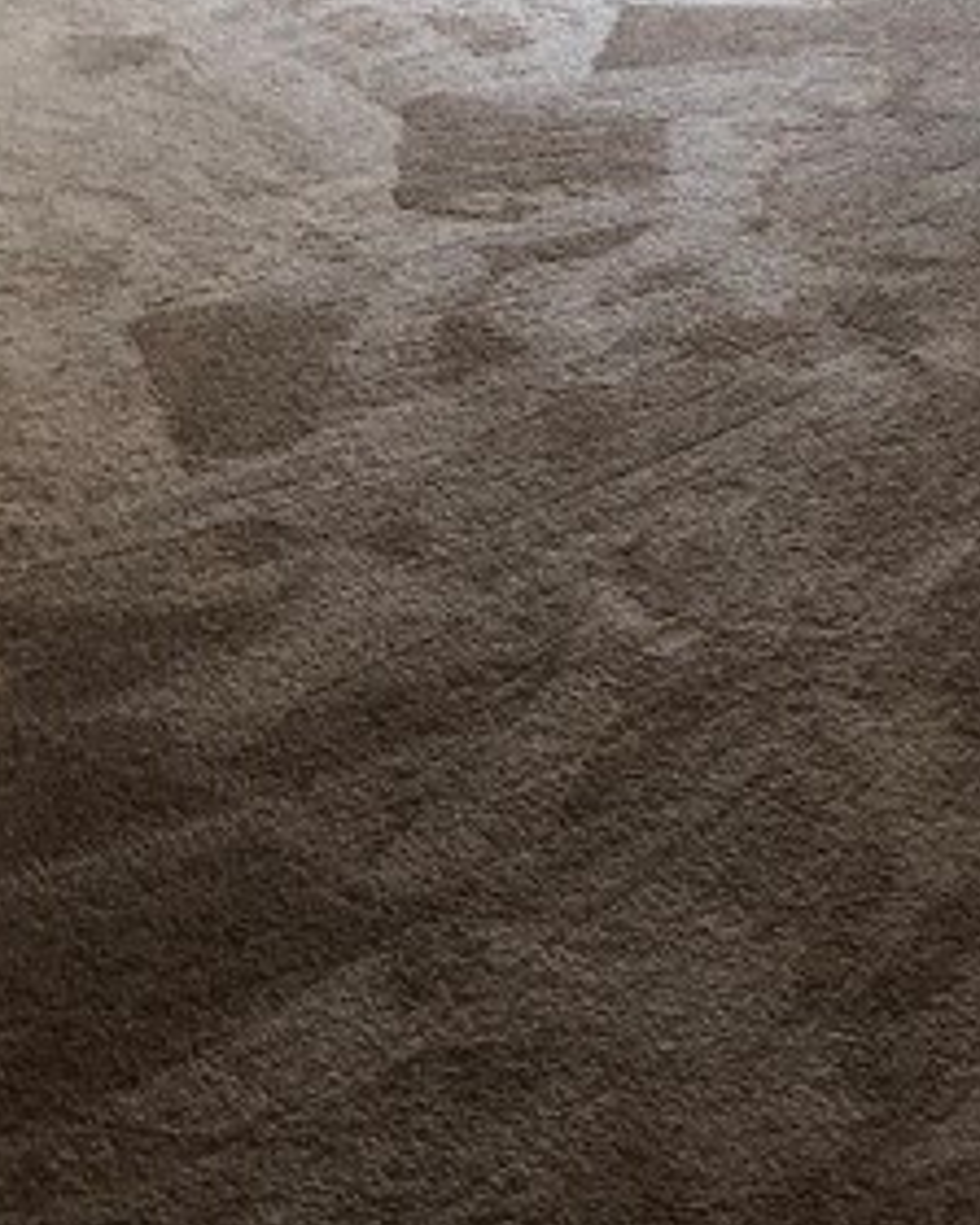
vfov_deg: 22.9
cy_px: -315
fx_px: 2719
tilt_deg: -17.9
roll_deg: -0.6
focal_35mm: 75
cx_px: 919
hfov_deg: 20.0
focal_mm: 3.99
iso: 40
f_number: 1.8
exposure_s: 1/17
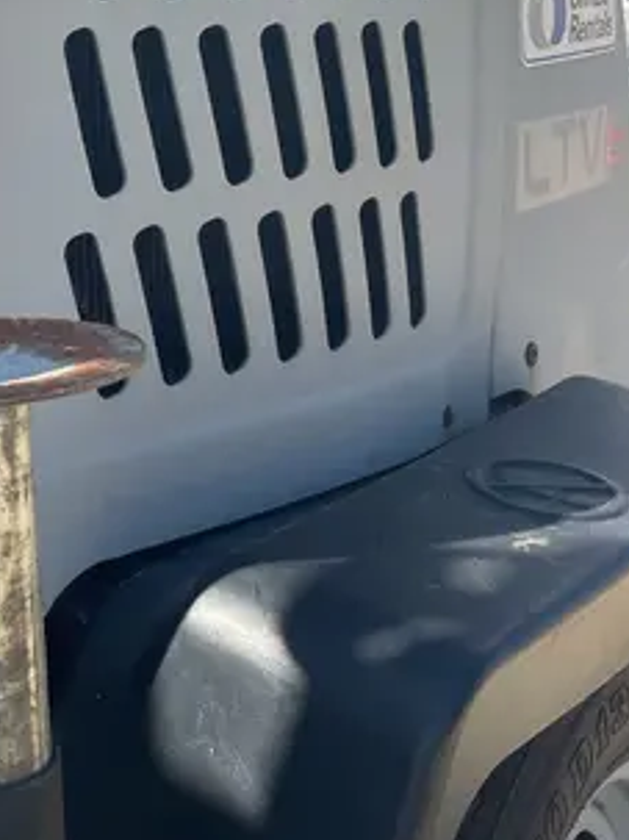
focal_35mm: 63
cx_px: -50
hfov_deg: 22.1
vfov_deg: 29.9
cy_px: 143
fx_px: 1527
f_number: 1.6
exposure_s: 1/2053
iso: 32
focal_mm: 4.2
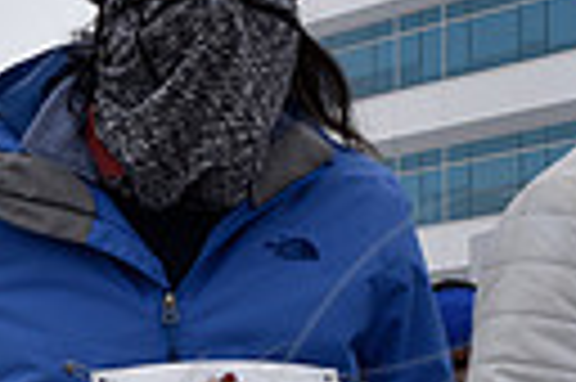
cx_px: -176
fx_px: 2605
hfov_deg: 12.2
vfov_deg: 8.3
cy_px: 479
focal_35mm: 163
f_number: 10
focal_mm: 36
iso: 400
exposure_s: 1/400
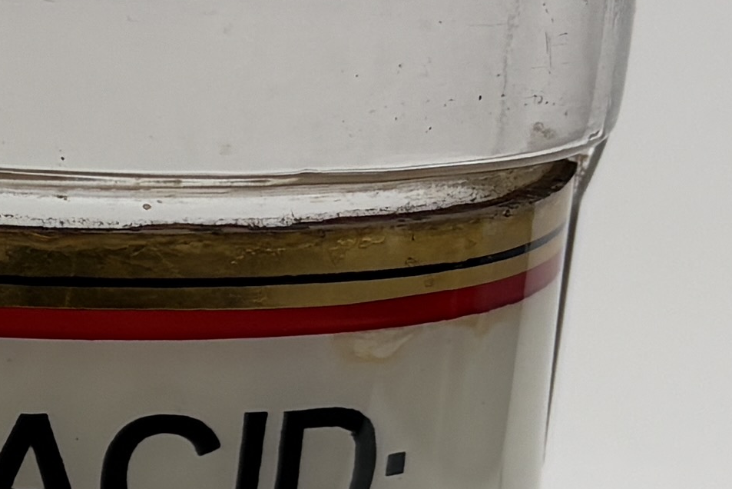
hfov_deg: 10.7
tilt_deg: -14.9
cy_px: 443
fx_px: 3295
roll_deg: +0.2
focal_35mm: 162
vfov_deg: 8.4
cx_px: -1060
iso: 40
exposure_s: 1/100
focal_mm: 5.96
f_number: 1.6
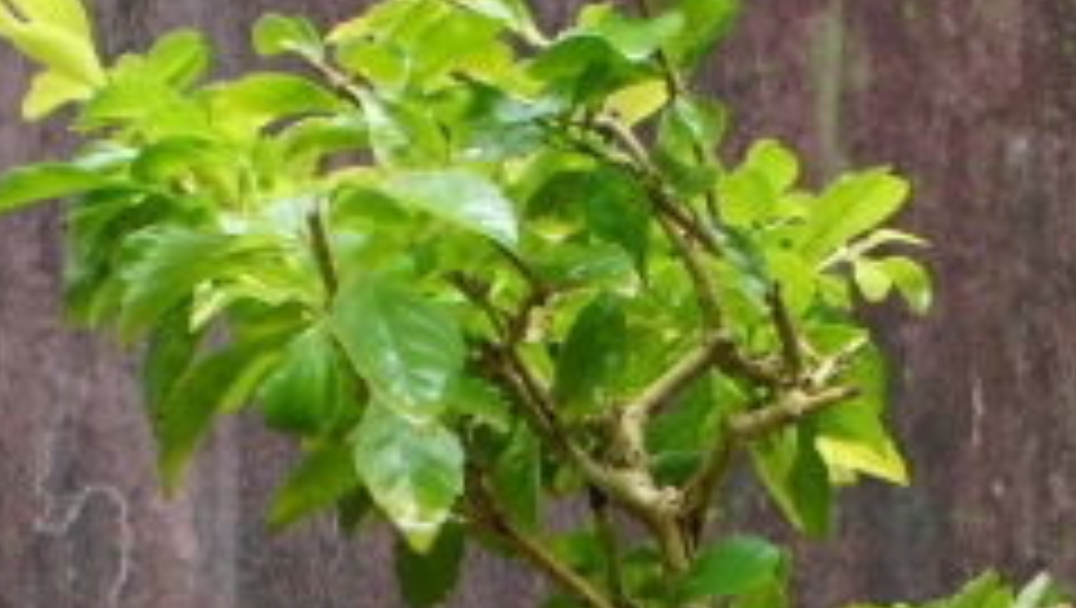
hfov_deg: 33.8
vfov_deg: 17.1
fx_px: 1771
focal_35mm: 62
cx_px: 576
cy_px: 986
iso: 200
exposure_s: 1/40
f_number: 5.6
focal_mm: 16
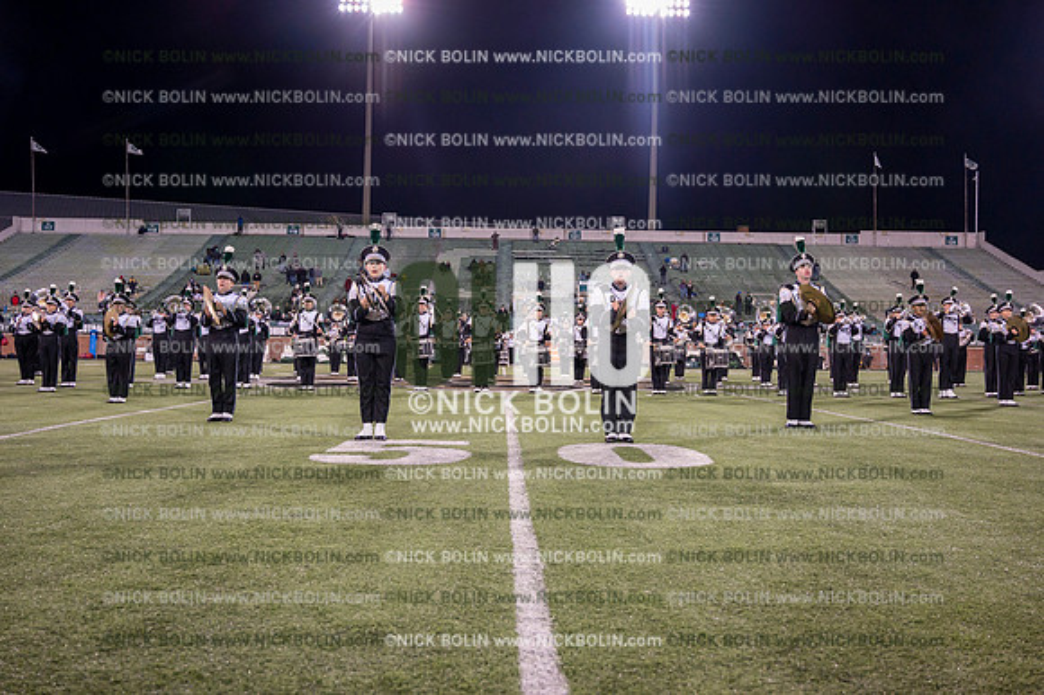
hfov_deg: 57.3
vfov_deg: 39.9
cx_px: 522
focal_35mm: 33
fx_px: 956
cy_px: 348
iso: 3200
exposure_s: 1/640
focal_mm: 33
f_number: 4
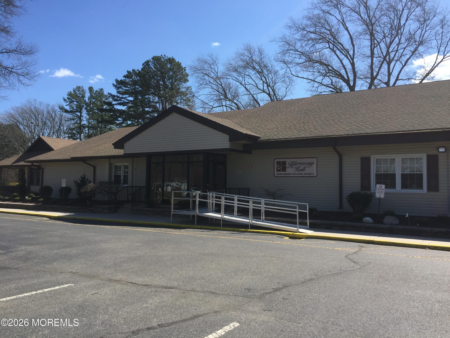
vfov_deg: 48.2
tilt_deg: +2.6
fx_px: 377
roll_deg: -2.0
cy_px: 169
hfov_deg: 61.7
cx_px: 225
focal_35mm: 29
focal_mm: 4.15
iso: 32
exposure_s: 1/1721
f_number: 2.2
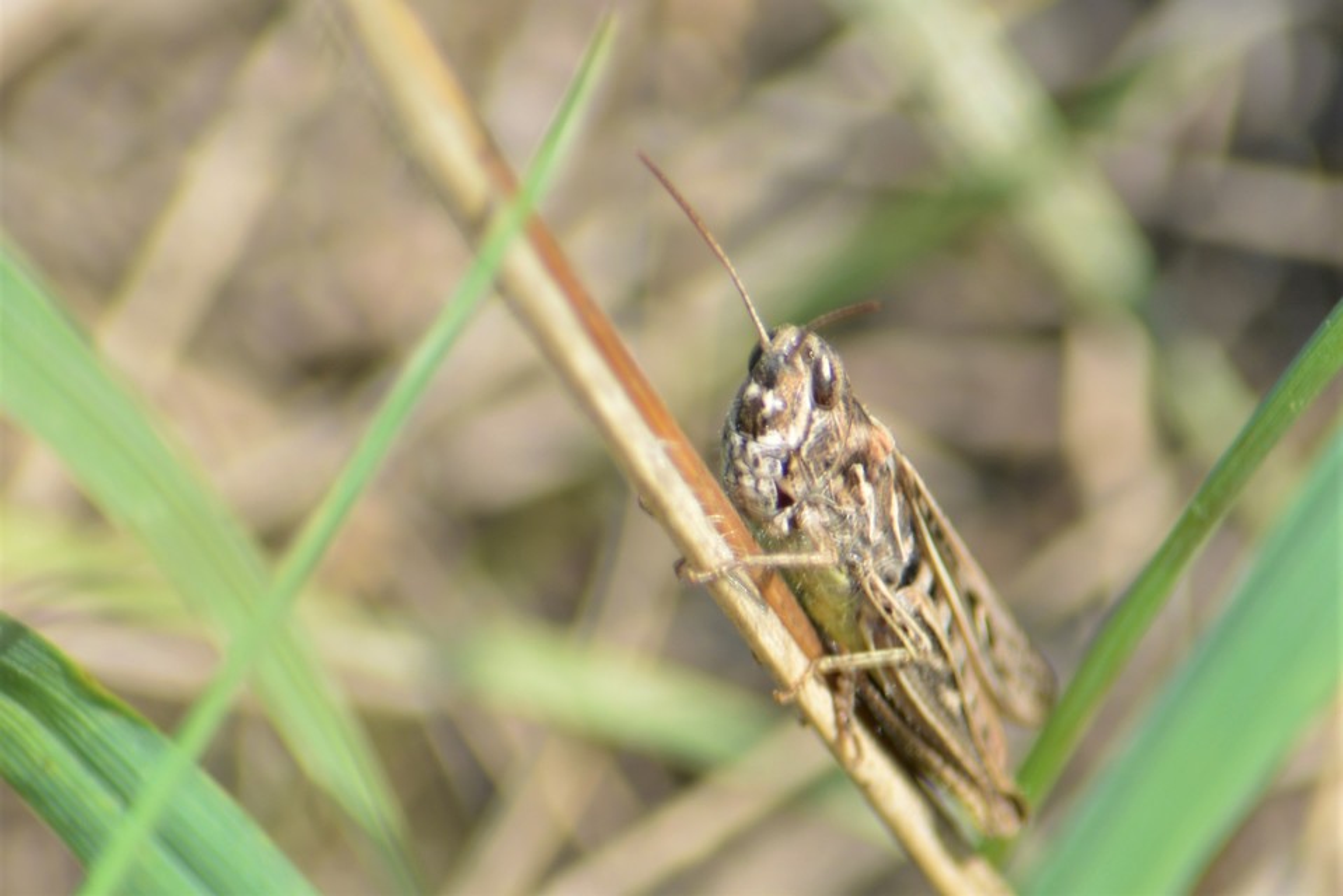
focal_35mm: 450
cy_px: 448
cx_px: 672
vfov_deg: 3.1
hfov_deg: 4.6
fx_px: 16792
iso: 100
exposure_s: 1/125
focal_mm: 300
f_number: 8
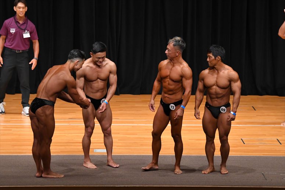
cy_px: 95
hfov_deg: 10.2
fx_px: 1598
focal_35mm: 202
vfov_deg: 6.8
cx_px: 142
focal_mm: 135
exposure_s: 1/400
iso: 4000
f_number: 5.6
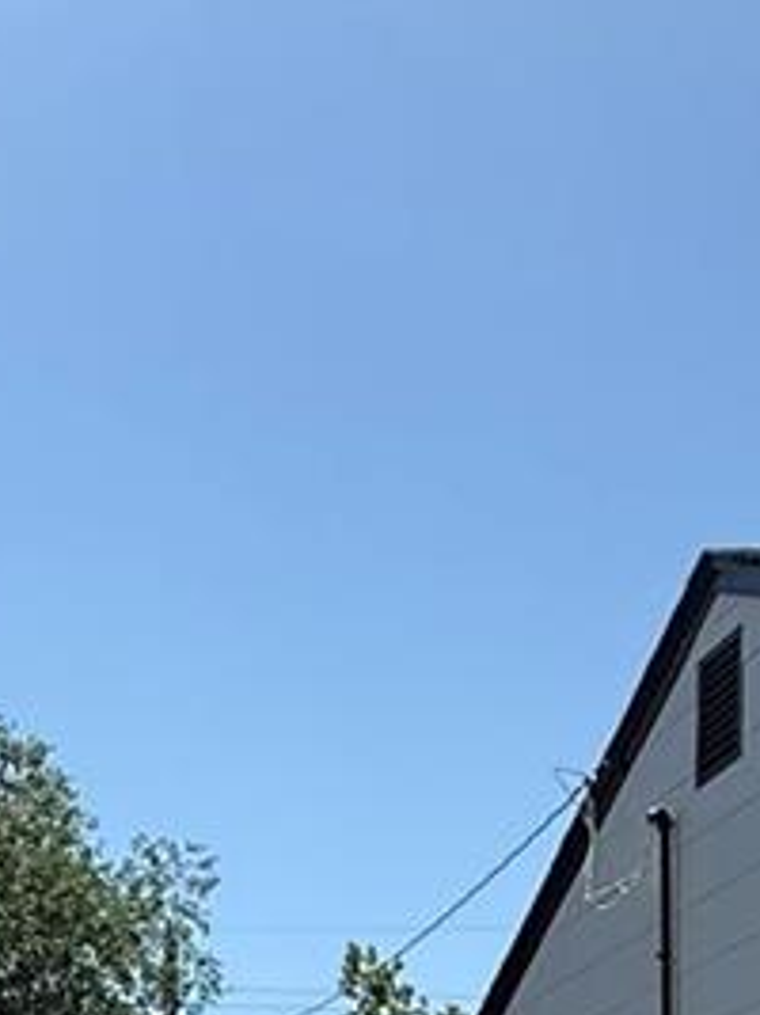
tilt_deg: -2.1
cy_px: 1517
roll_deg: +0.0
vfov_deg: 24.2
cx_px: -228
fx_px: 1846
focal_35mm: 63
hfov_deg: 21.1
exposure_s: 1/2024
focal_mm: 2.22
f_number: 2.2
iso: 50
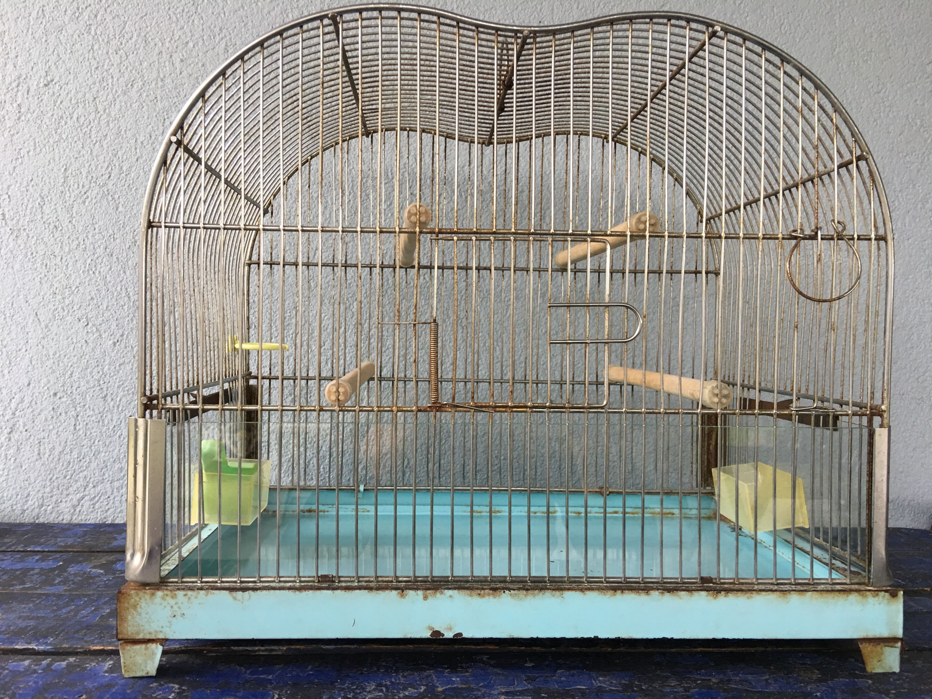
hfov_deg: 61.7
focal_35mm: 29
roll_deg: -1.0
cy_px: 350
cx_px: 466
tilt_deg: +0.7
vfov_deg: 48.2
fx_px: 781
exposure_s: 1/17
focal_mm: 4.15
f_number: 2.2
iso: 50
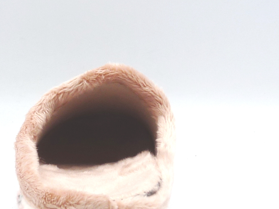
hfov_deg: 24.9
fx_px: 628
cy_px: 147
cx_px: 96
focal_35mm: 78
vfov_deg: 18.8
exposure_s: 1/200
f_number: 4.5
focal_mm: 4.8
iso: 100
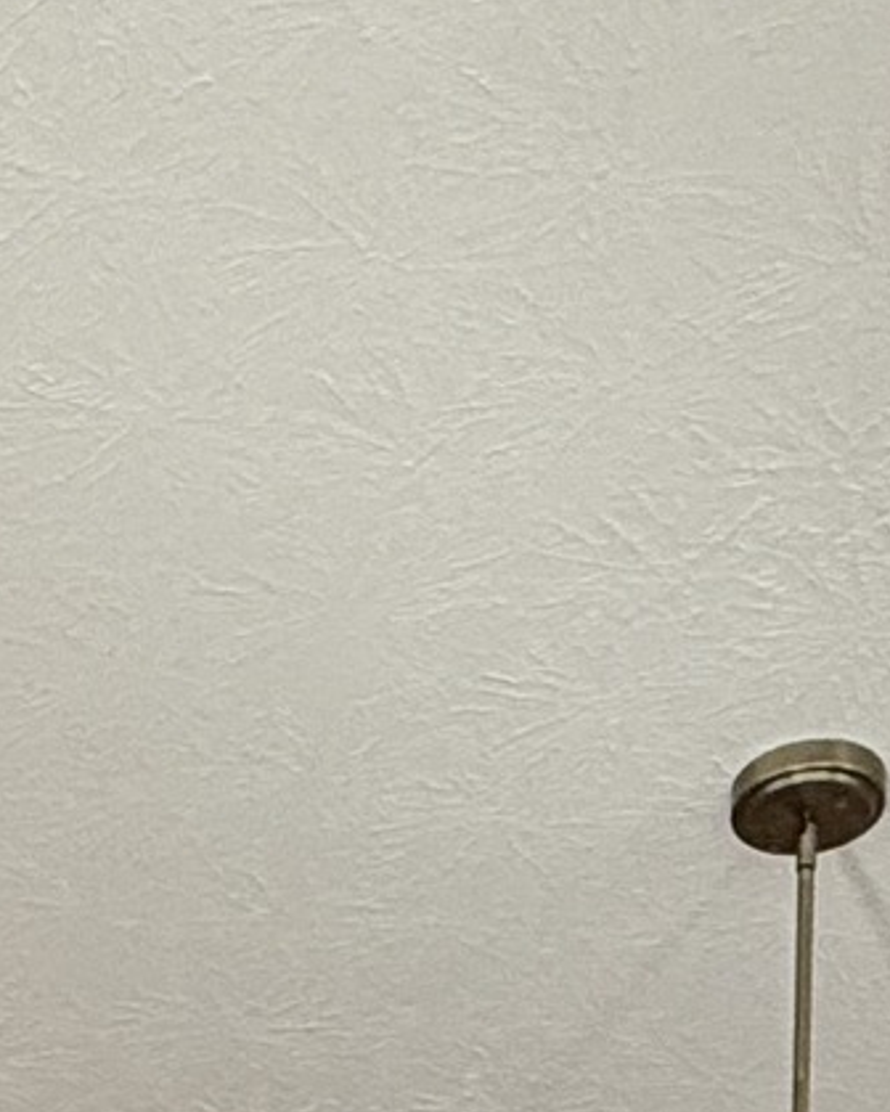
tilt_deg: -2.7
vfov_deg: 12.9
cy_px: 2889
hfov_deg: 15.2
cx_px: 98
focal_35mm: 100
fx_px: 3293
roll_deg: -0.8
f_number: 2.2
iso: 125
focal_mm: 2.22
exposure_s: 1/120
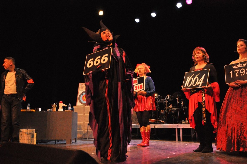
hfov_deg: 57.3
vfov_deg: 39.9
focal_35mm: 33
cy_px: 82
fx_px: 226
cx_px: 124
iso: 3200
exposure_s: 1/200
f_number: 5.6
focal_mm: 22
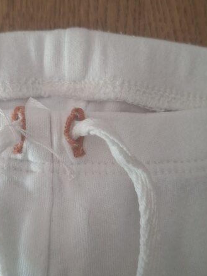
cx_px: 81
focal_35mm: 42
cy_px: 147
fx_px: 335
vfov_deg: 44.7
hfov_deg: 34.3
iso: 250
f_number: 1.8
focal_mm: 5.54
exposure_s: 1/60
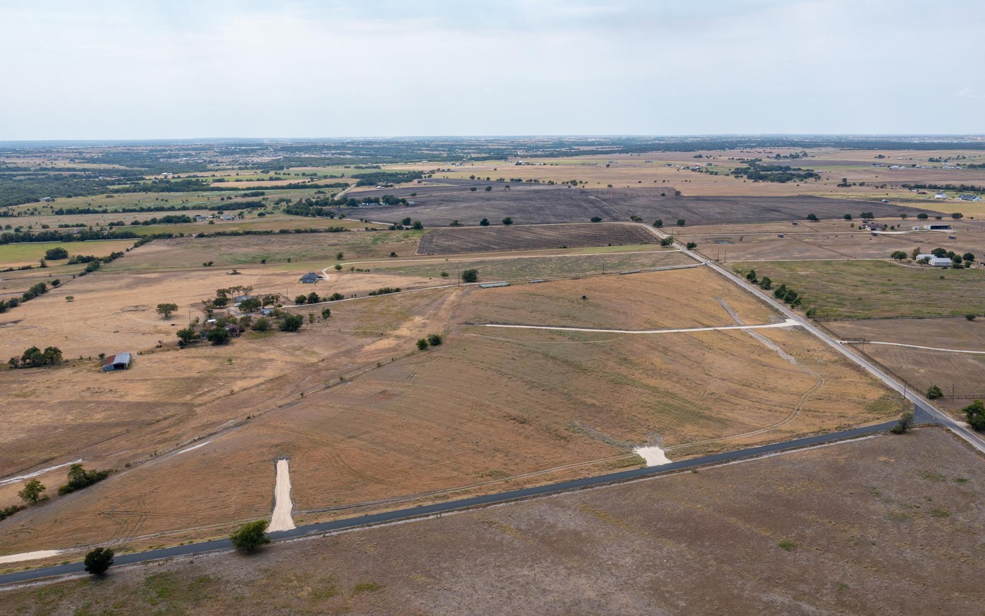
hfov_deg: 62.9
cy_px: 326
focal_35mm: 30
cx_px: 506
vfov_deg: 41.8
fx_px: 805
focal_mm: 10.26
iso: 100
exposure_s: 1/500
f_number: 5.6
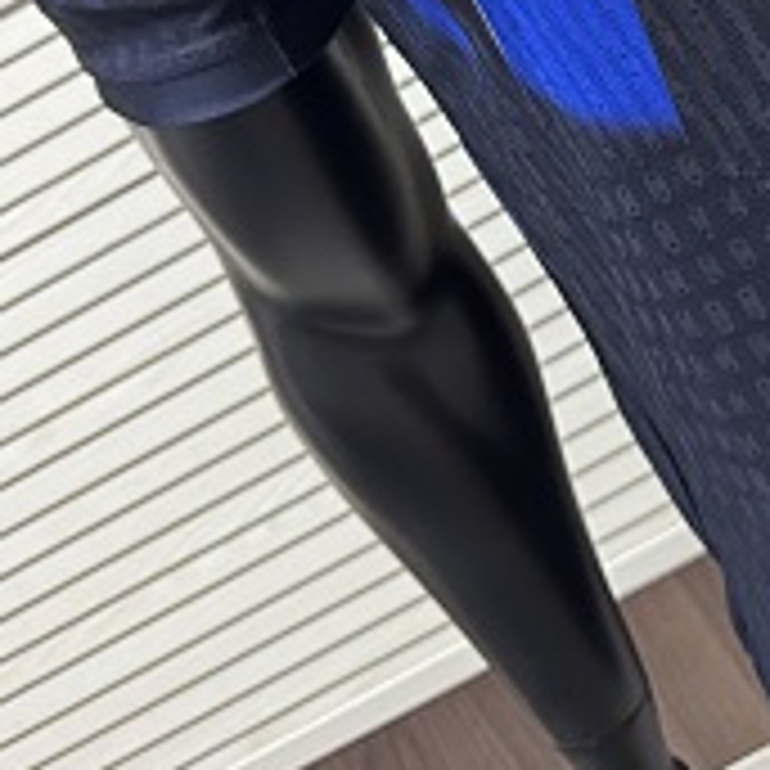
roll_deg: +29.1
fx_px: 1560
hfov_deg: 26.7
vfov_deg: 24.9
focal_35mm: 62
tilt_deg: -13.6
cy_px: -167
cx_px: 700
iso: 500
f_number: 1.78
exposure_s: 1/60
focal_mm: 6.76
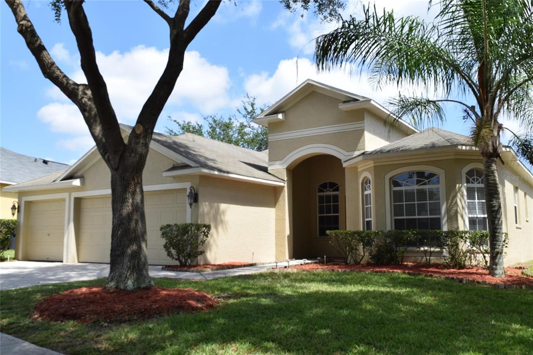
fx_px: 511
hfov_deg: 55.1
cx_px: 266
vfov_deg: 38.3
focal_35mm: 34
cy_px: 178
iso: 200
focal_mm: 23
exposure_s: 1/200
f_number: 11
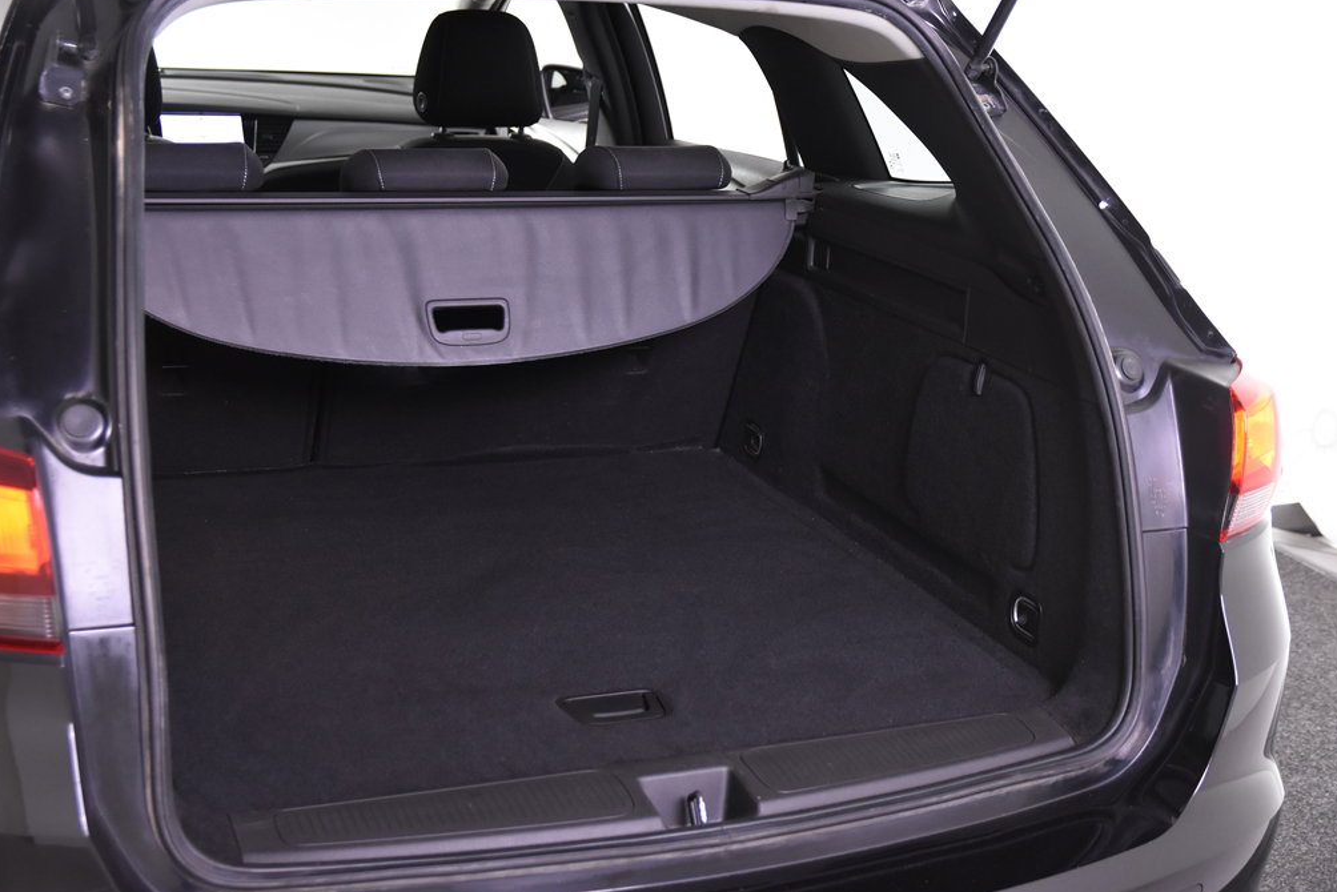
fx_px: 1932
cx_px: 674
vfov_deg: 26.0
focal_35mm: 52
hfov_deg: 38.2
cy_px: 440
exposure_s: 1/50
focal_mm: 34
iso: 1600
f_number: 3.5
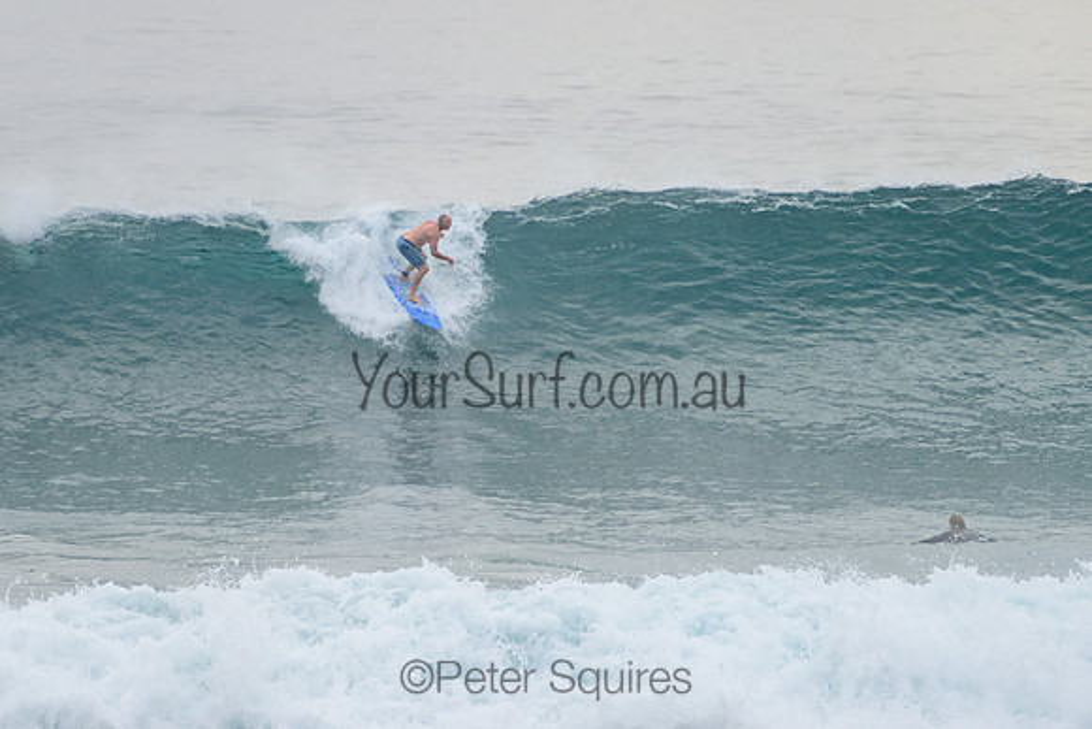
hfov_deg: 3.8
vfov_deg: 2.5
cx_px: 484
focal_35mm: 549
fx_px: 16669
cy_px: 324
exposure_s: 1/1250
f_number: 5.6
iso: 500
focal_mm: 400
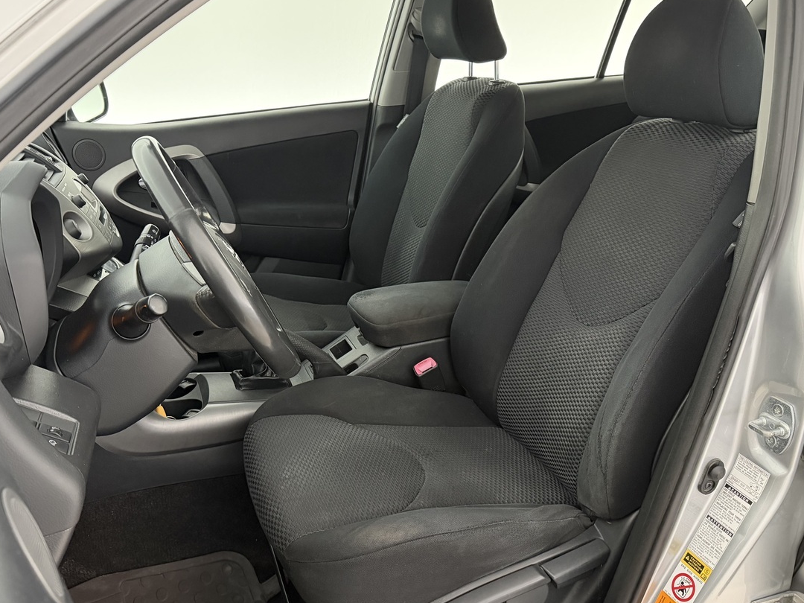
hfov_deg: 56.8
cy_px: 352
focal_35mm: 32
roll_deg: +0.4
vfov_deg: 44.0
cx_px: 412
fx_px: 743
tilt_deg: -23.0
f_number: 1.78
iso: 1000
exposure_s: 1/33
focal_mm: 6.76
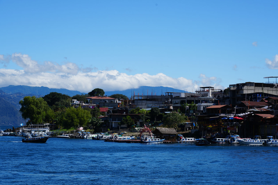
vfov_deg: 13.6
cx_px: 139
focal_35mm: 101
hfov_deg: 20.2
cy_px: 92
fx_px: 780
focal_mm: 101
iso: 100
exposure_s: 1/250
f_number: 10
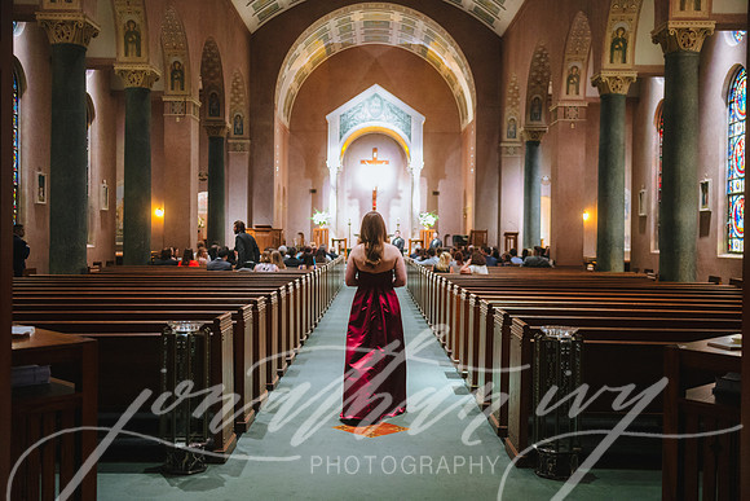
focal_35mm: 42
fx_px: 875
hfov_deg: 46.4
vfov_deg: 31.9
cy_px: 250
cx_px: 375
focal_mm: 42
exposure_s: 1/125
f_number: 2.8
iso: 4000
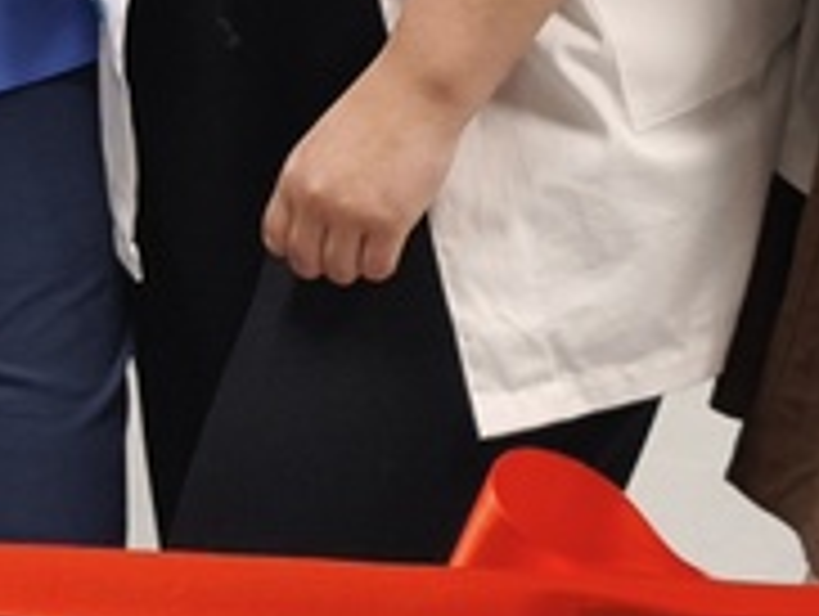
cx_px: 63
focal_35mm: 191
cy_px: -378
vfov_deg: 7.6
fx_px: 4525
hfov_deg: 10.3
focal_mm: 6.57
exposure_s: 1/100
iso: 250
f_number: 1.6
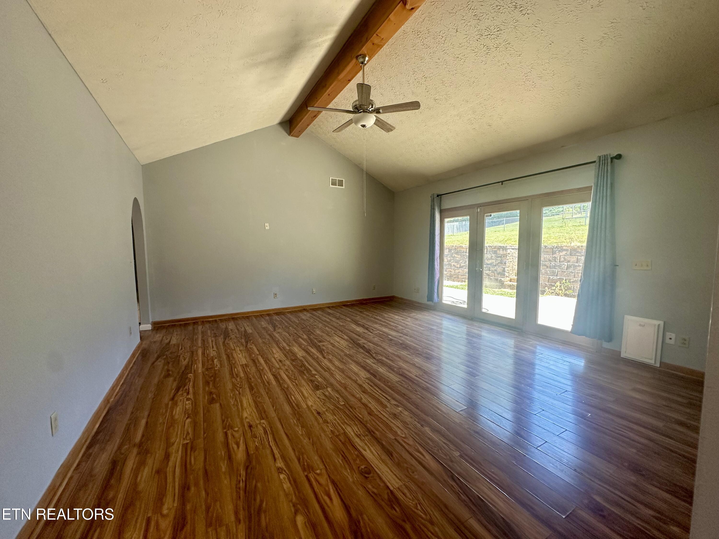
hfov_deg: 102.1
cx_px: 360
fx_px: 291
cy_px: 270
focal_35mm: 14
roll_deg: +0.2
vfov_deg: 85.7
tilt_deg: -4.3
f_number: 2.2
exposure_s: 1/120
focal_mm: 2.22
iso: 160
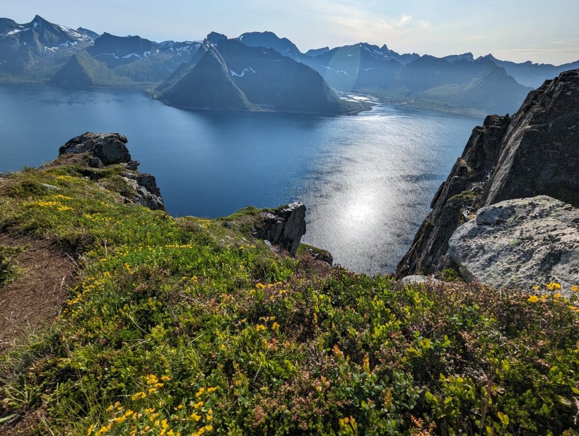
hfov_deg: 106.1
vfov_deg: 90.1
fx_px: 218
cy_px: 218
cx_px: 290
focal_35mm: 13
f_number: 2.2
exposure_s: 1/6623
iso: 52
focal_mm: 1.95
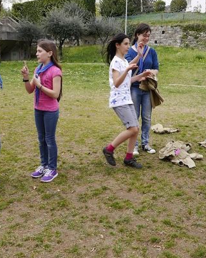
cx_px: 124
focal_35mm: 41
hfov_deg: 36.4
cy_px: 117
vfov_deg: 44.7
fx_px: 312
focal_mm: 14
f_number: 5.6
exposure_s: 1/250
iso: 160
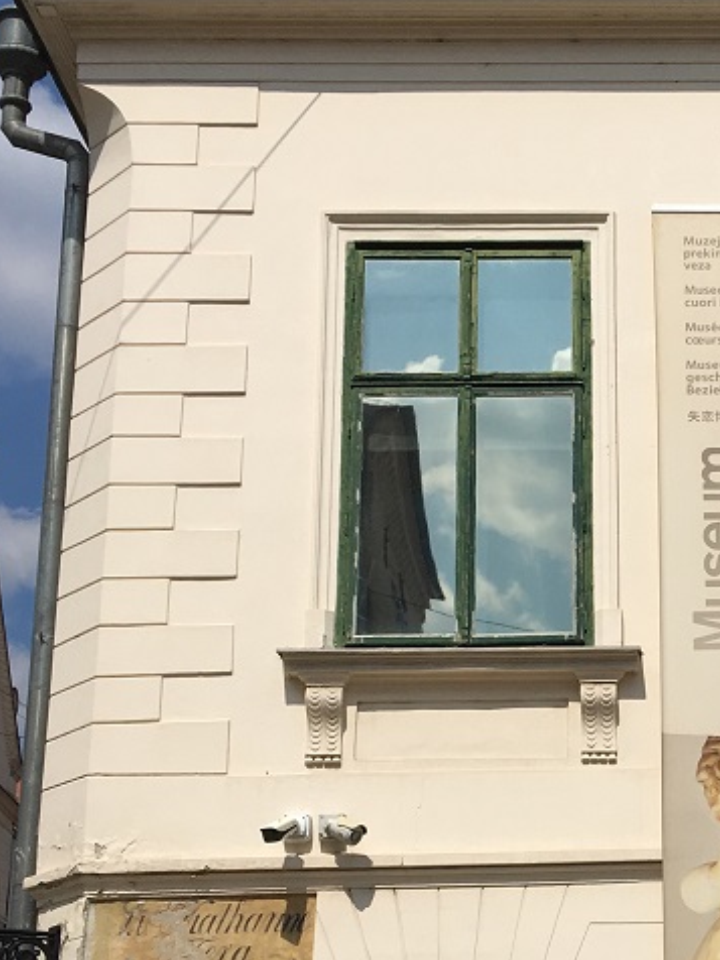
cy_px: 688
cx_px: 739
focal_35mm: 71
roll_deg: +3.0
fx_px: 1969
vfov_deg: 27.1
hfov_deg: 20.0
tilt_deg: +16.3
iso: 25
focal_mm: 4.15
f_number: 2.2
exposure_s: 1/4525
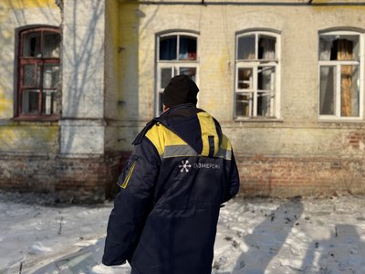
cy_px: 137
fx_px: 253
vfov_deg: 56.8
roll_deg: -0.5
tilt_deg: -0.1
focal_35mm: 24
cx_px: 182
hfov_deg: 71.6
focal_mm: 6.76
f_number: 1.78
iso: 80
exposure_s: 1/5348
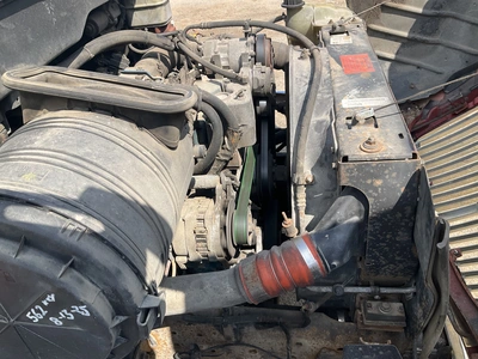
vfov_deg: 48.2
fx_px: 400
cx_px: 239
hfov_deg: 61.7
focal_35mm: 29
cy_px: 180
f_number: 1.8
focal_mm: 3
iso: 25
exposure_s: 1/829
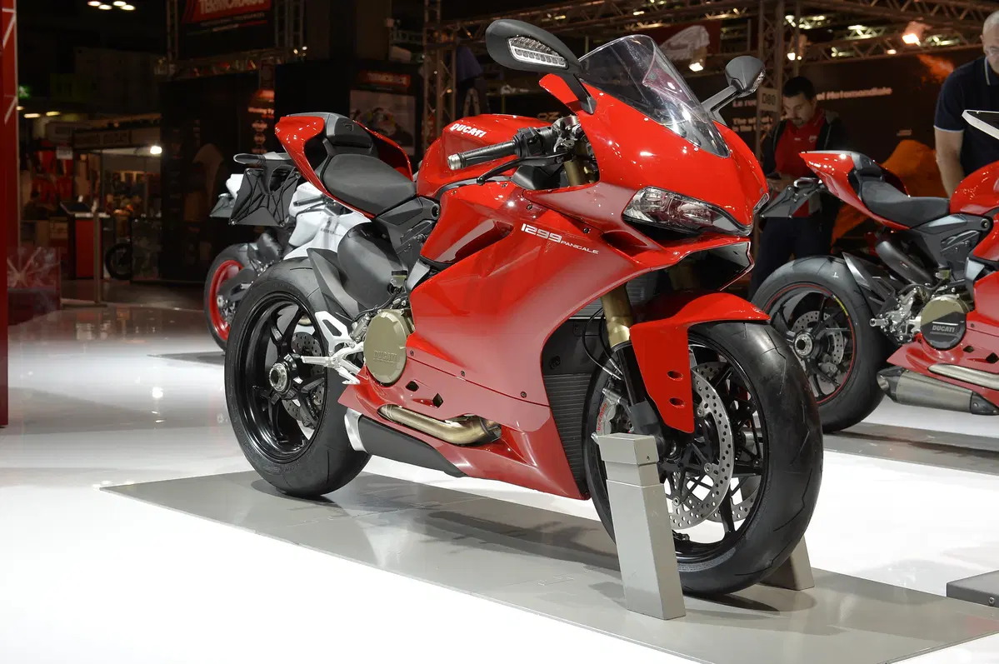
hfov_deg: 35.7
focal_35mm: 56
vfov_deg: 24.1
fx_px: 1552
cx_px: 500
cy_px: 332
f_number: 7.1
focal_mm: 56
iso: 800
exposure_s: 1/250
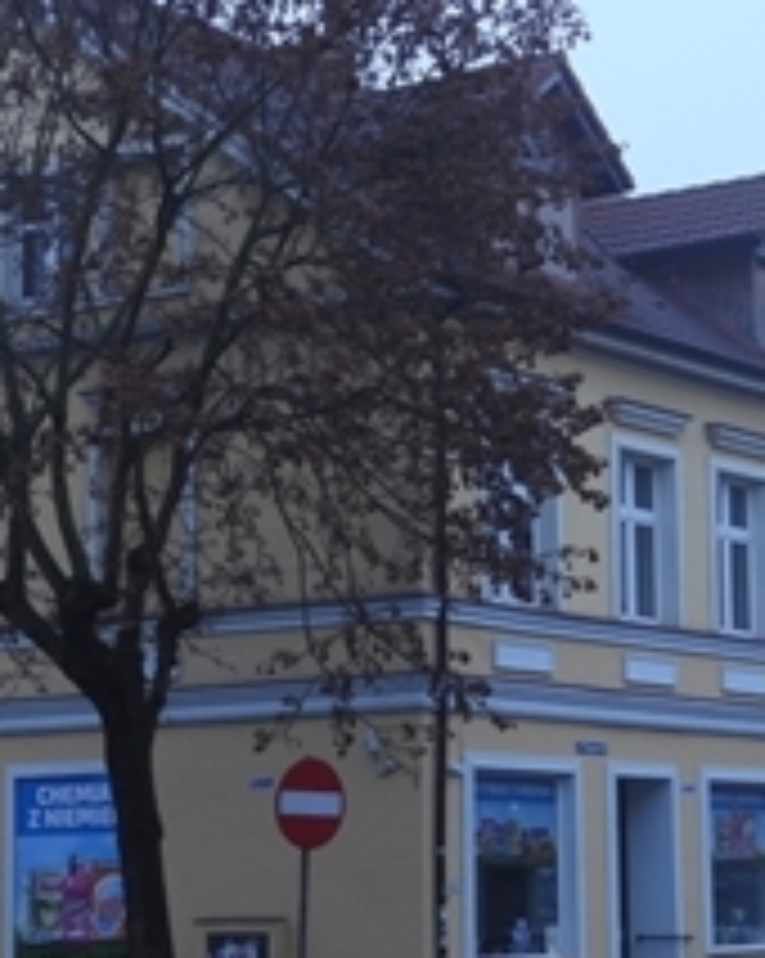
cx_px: 472
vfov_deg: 21.7
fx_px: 2494
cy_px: 540
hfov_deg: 17.4
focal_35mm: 88
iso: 100
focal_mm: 5.8
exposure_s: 1/80
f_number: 3.2
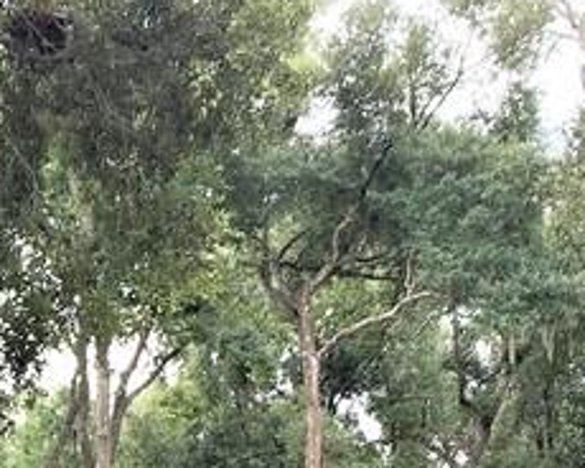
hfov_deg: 16.1
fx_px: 1956
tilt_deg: +7.0
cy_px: 557
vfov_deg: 13.3
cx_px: -191
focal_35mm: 113
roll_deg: -0.2
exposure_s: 1/228
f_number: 1.8
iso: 25
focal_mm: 4.25
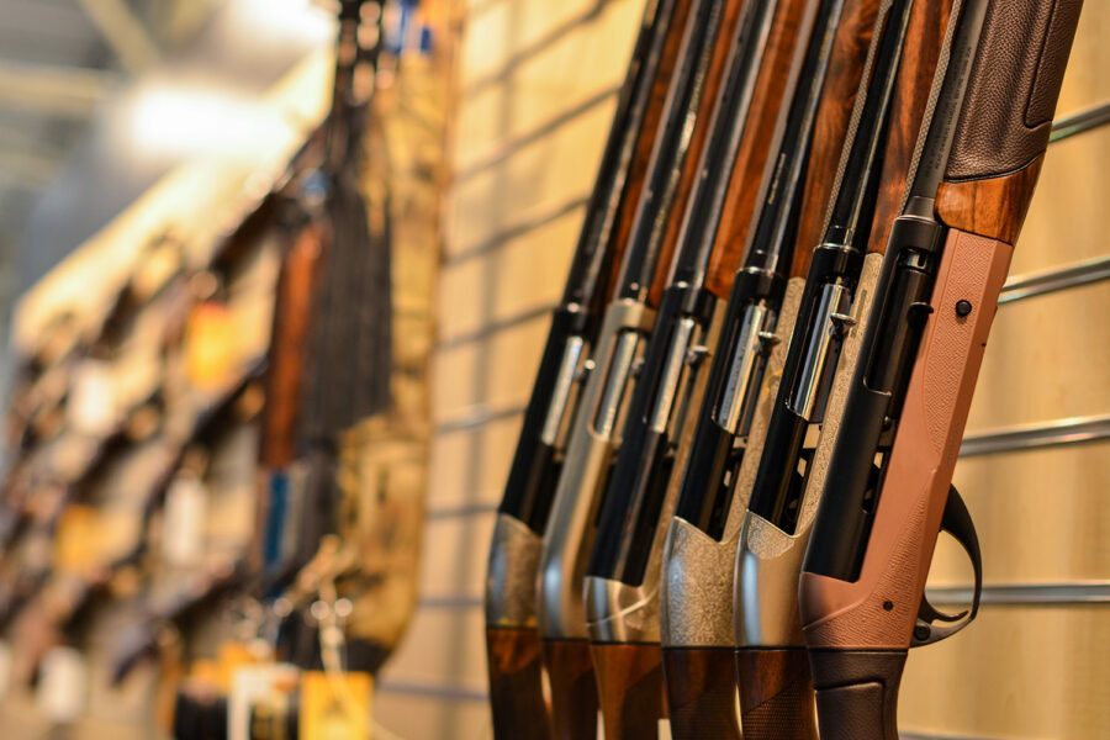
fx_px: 2312
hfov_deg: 27.0
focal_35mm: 75
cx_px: 555
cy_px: 370
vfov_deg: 18.2
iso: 400
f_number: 2.5
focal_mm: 50
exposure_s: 1/100
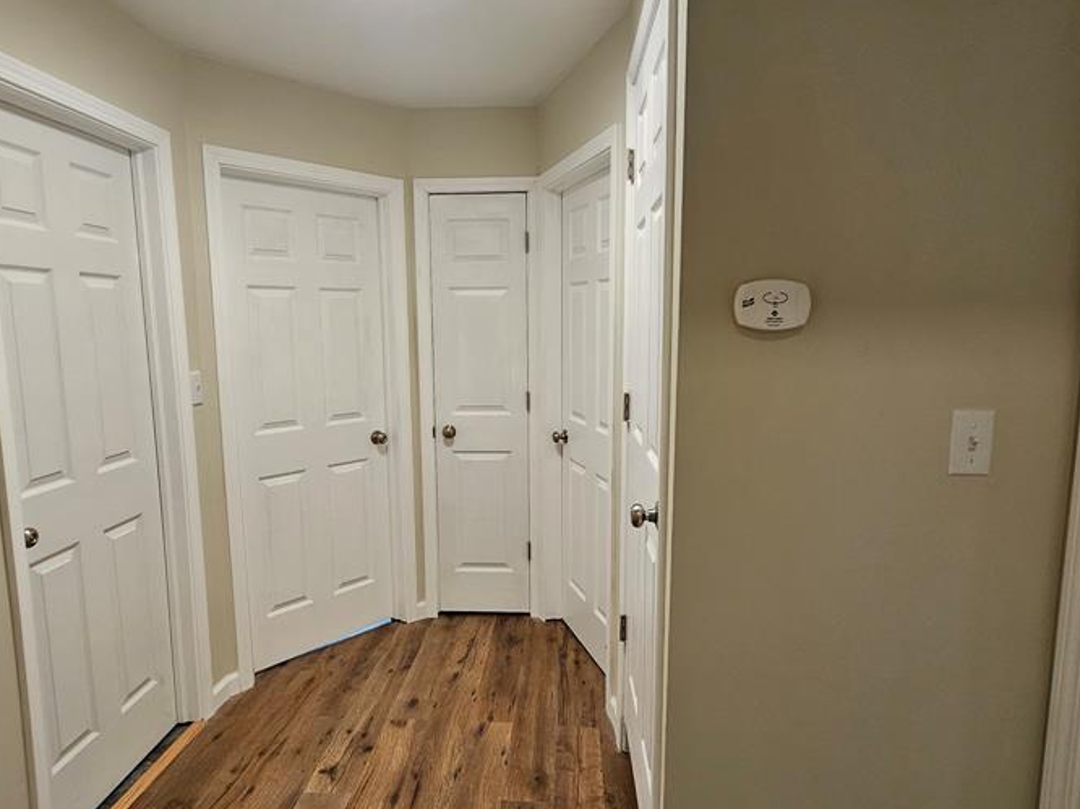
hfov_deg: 81.7
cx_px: 521
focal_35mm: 20
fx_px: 624
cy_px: 407
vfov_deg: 65.9
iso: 125
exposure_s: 1/60
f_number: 2.2
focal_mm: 2.2
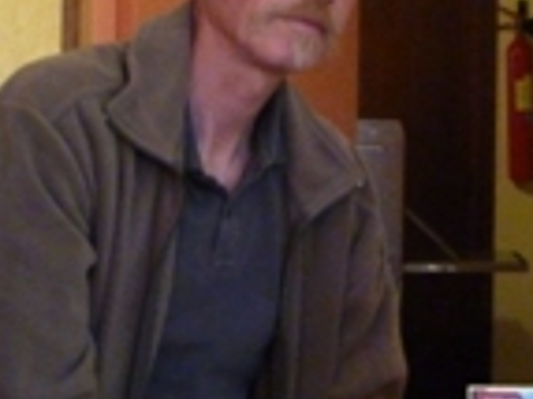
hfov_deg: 14.0
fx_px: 2169
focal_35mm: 141
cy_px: 134
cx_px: 324
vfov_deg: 10.5
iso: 800
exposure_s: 1/40
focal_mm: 8
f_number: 3.9
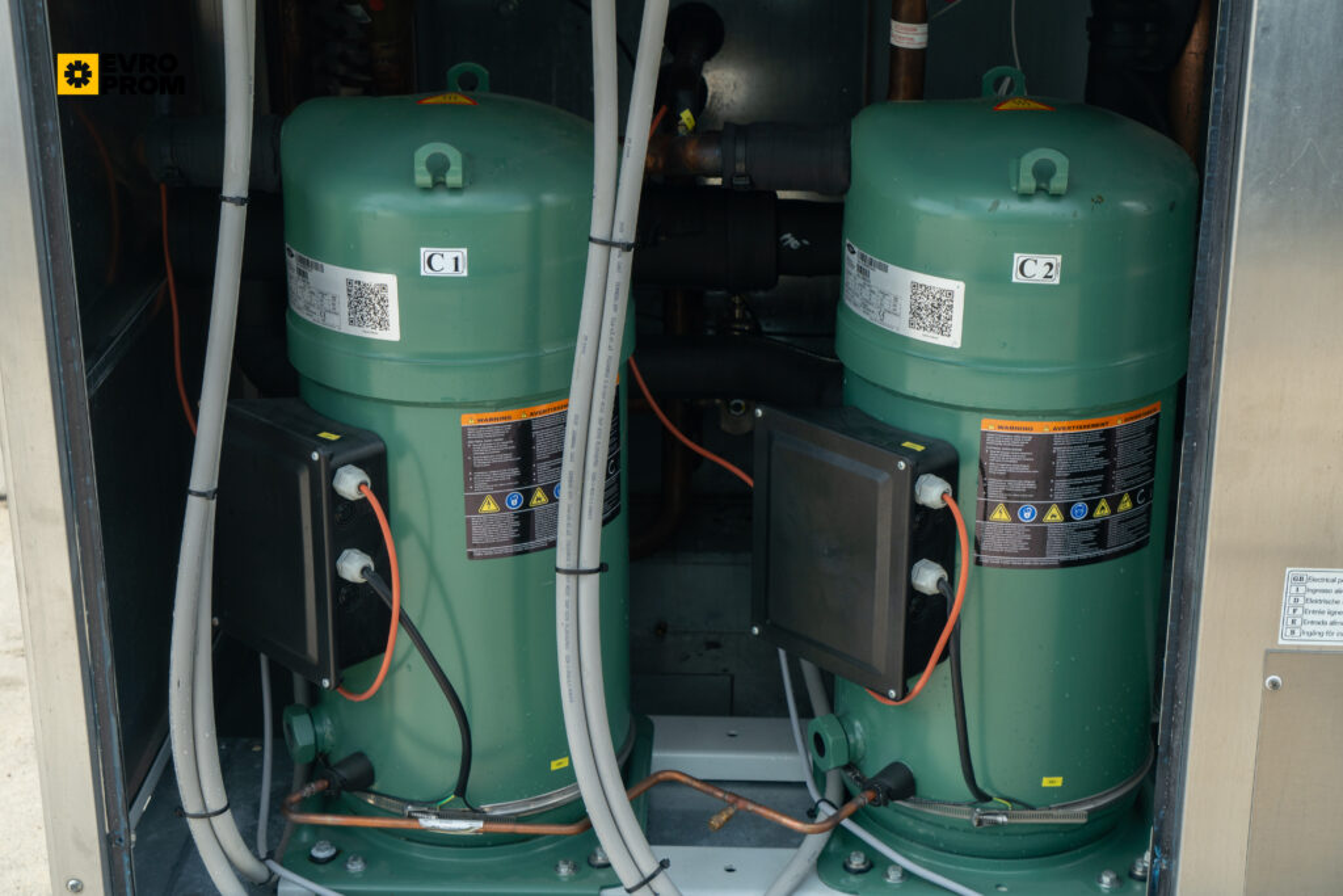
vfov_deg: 22.6
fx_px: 2238
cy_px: 448
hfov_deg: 33.4
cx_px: 672
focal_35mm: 60
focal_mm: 60
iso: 100
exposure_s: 1/60
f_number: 7.1
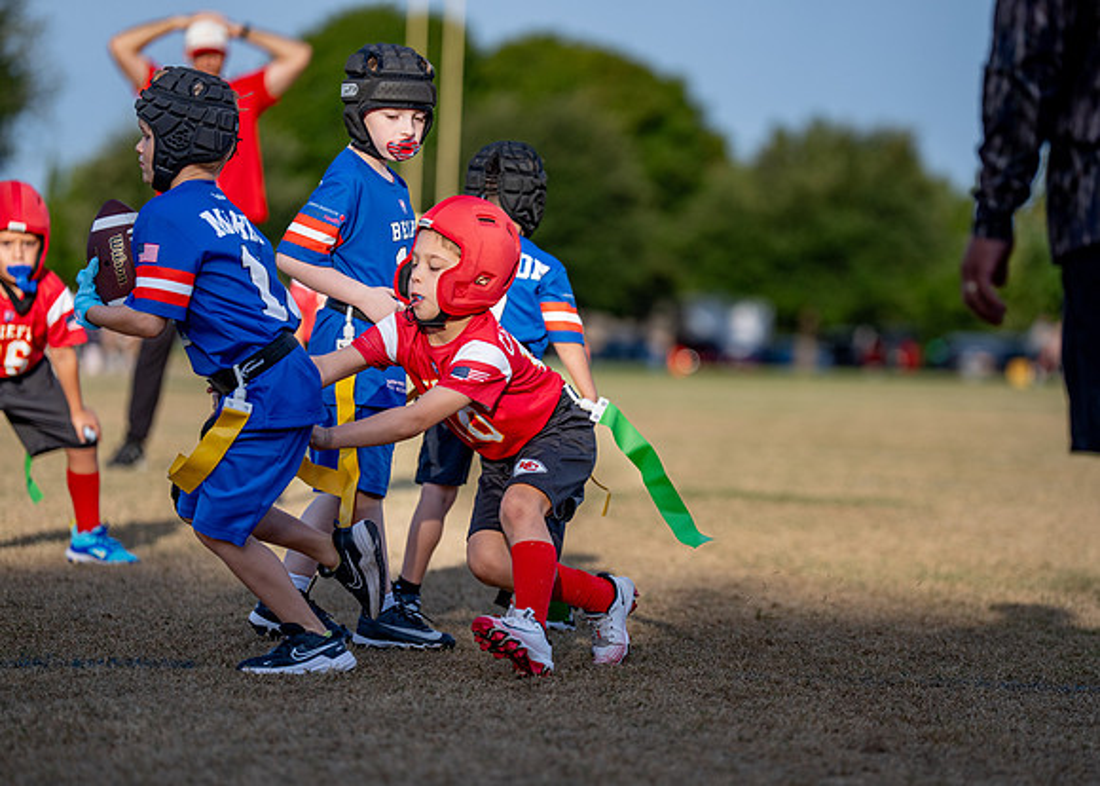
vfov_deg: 8.4
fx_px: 5340
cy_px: 413
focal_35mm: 171
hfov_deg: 11.8
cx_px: 623
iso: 250
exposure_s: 1/3200
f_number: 2.8
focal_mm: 154
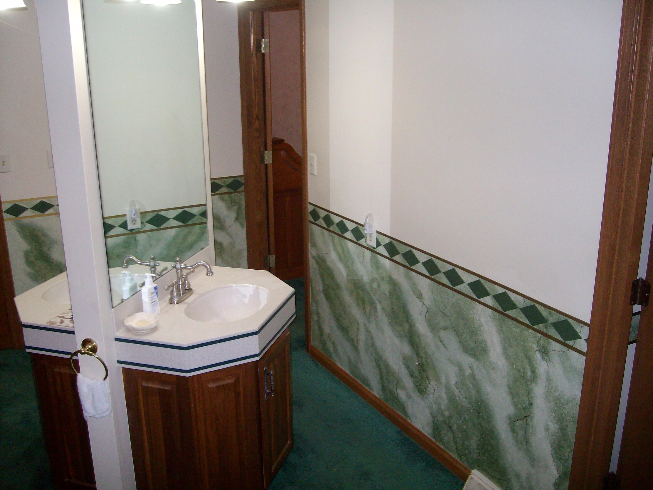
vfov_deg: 40.7
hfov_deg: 52.6
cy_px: 245
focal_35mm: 35
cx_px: 326
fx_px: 660
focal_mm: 5.8
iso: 200
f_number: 2.8
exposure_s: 1/40
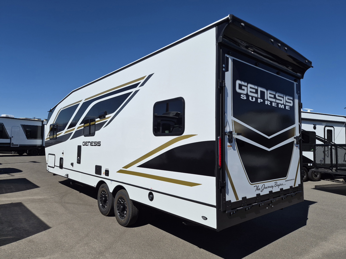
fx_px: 230
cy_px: 130
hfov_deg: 73.9
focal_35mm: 23
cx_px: 173
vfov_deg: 58.9
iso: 64
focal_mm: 5.4
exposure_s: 1/10000
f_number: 1.8
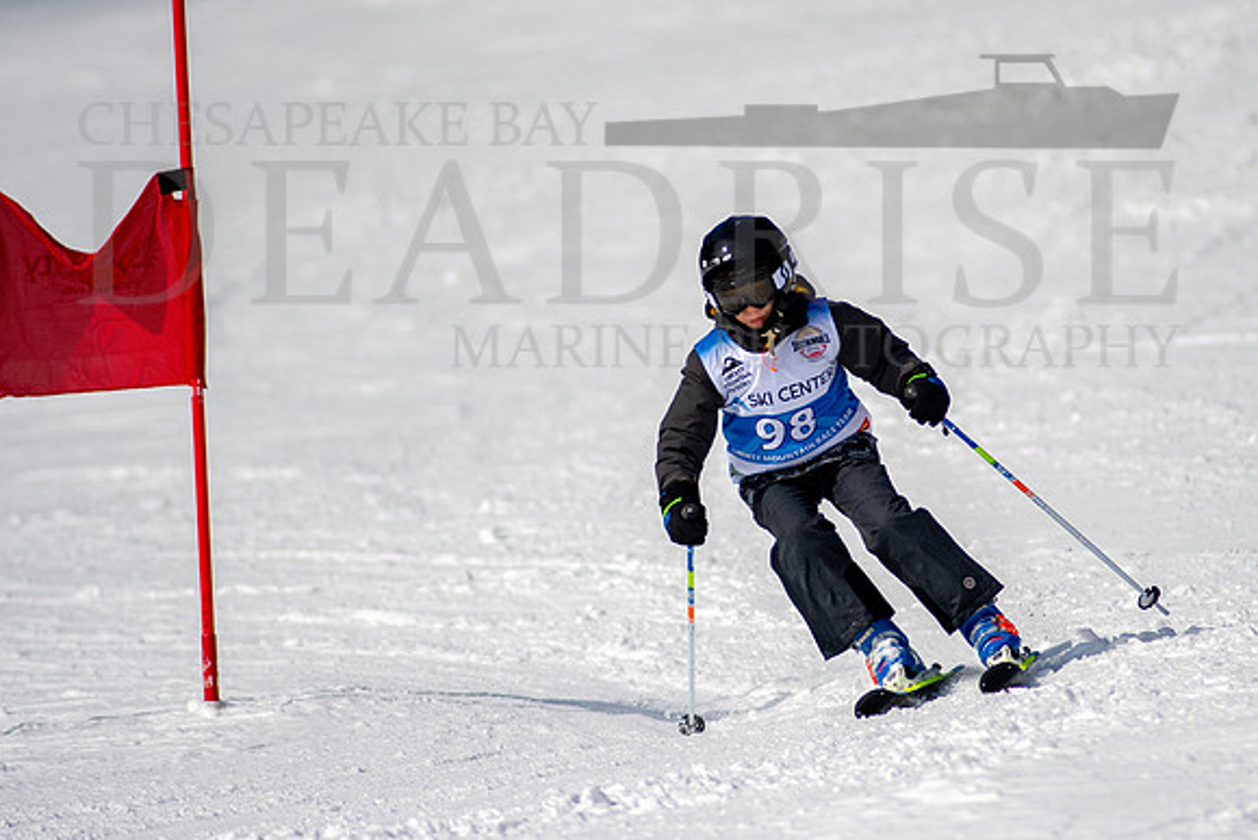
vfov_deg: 2.4
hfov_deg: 3.6
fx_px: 20280
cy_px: 406
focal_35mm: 580
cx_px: 811
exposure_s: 1/6400
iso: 100
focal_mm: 300
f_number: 2.8
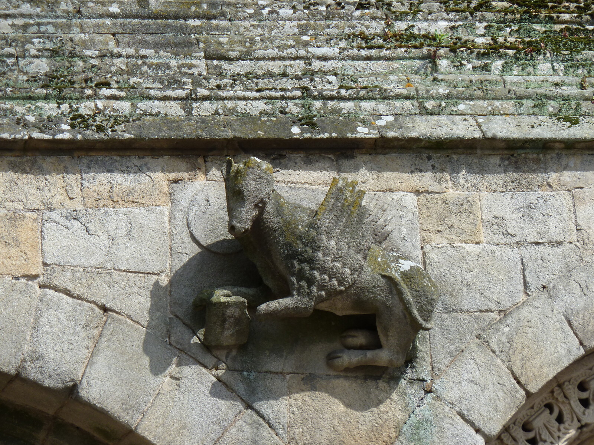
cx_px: 297
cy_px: 222
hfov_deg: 9.4
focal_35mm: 210
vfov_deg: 7.1
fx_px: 3604
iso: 80
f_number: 4.6
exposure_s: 1/400
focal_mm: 34.4
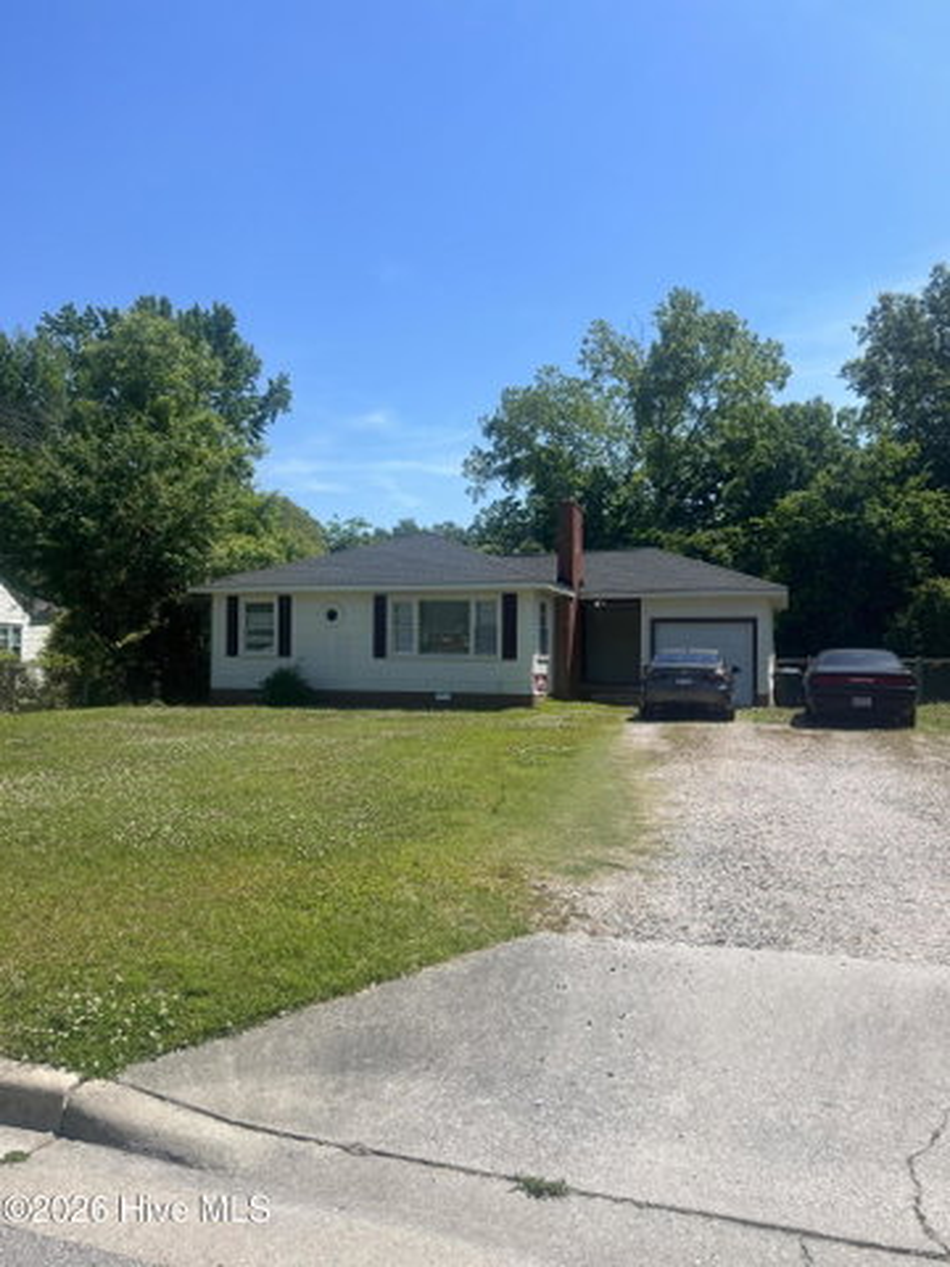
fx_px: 951
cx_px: 475
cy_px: 634
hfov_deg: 53.1
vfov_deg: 67.3
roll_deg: -0.1
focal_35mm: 26
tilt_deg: +3.5
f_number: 1.5
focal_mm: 5.7
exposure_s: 1/4831
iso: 50
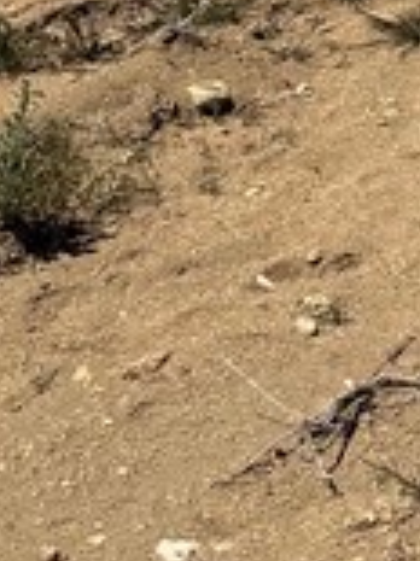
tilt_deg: -6.3
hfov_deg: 8.5
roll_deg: +0.6
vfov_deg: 11.1
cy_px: -637
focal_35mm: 159
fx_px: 2576
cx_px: 1021
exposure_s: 1/8130
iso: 80
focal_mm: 6.76
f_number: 1.78
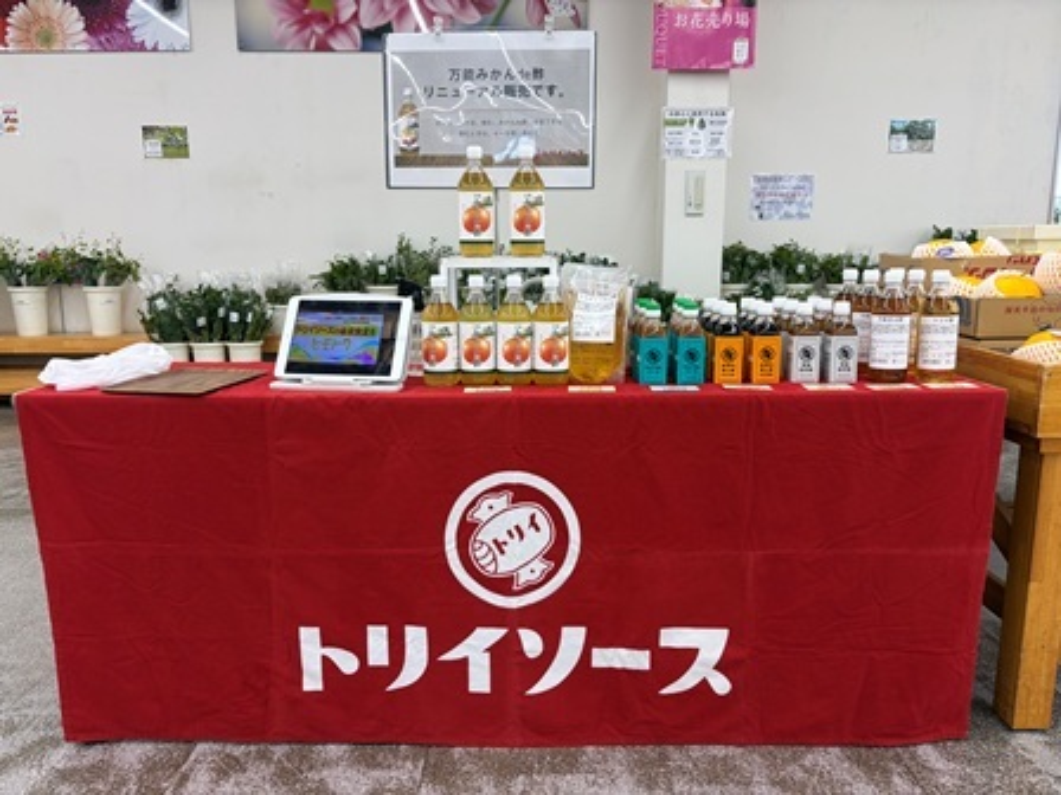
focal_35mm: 26
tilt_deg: -9.8
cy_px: 398
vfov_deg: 53.1
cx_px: 530
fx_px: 797
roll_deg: +0.8
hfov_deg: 67.3
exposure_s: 1/121
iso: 64
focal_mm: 5.96
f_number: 1.6
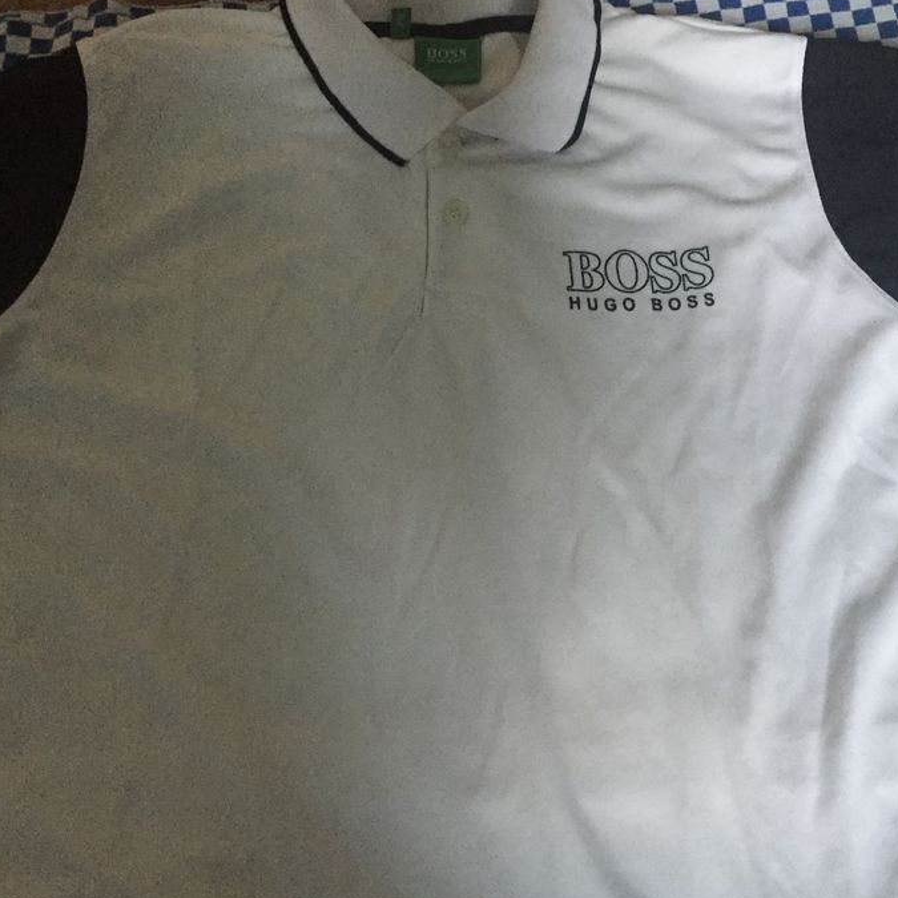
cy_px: 435
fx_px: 1115
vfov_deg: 43.9
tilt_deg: -65.2
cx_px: 525
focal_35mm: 38
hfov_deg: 43.7
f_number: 2.2
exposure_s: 1/17
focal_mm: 4.15
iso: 320
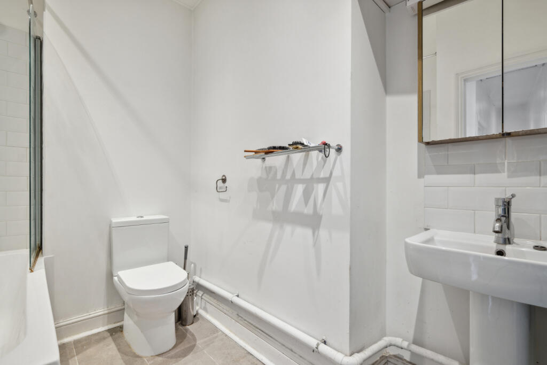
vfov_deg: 73.8
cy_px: 182
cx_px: 274
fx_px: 243
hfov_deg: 96.7
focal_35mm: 16
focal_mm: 16
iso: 400
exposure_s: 1/6
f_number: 11
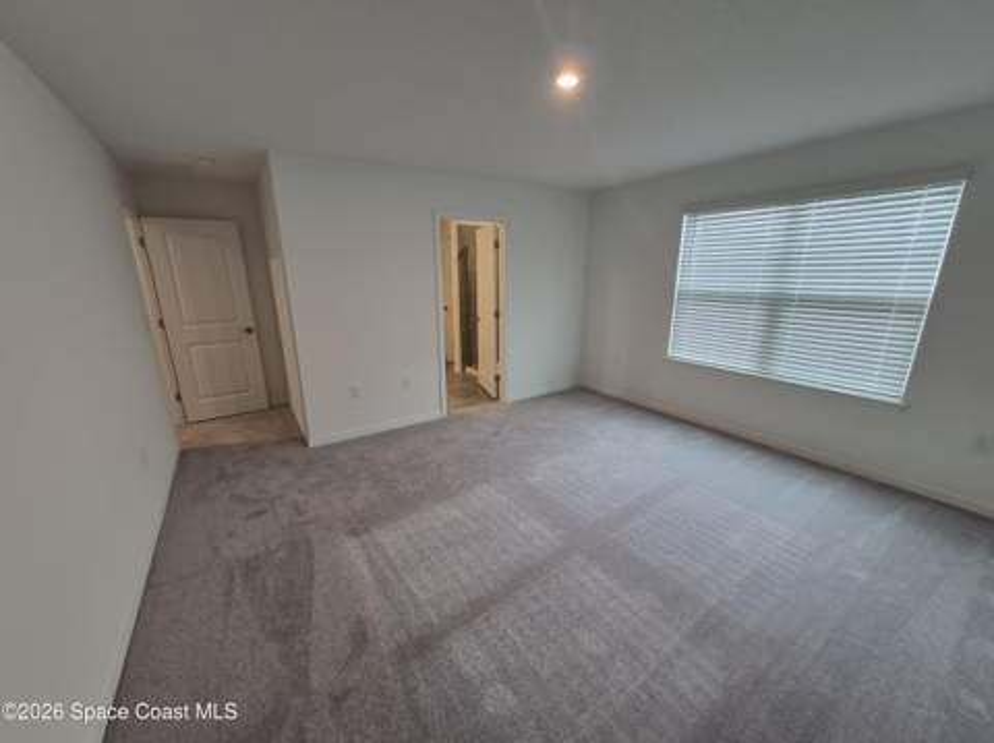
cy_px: 372
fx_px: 373
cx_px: 497
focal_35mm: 13
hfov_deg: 106.2
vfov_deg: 89.8
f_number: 2.2
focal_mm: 1.74
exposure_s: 1/60
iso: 100
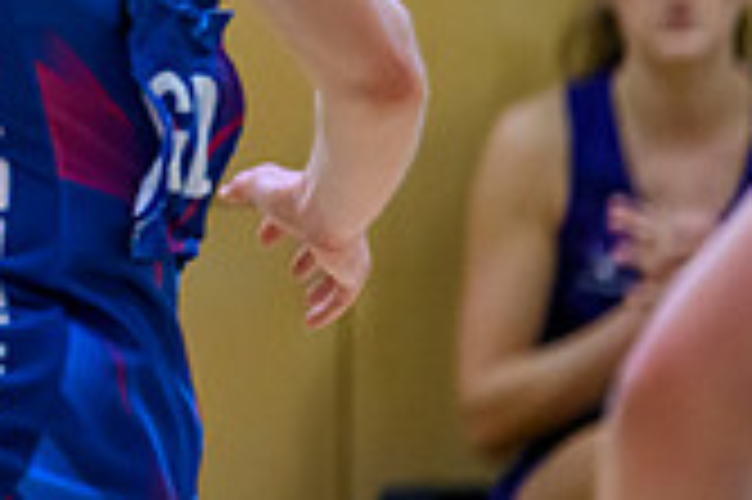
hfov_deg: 2.3
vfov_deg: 1.5
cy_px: -461
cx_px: -891
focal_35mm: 902
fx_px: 18823
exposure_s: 1/1000
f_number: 3.2
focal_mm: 200
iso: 4000
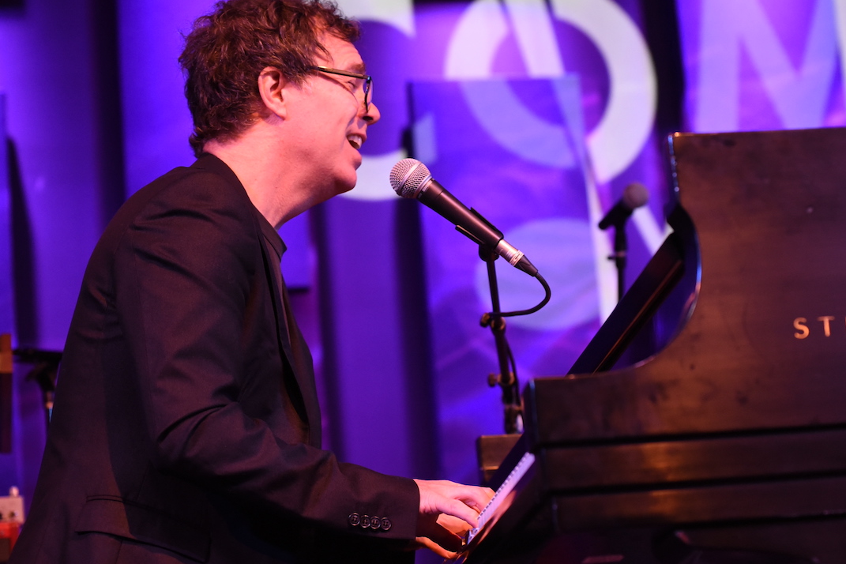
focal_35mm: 98
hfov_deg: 20.7
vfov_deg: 14.0
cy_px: 309
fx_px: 2303
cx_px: 573
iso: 2500
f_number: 3.3
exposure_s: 1/60
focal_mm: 70
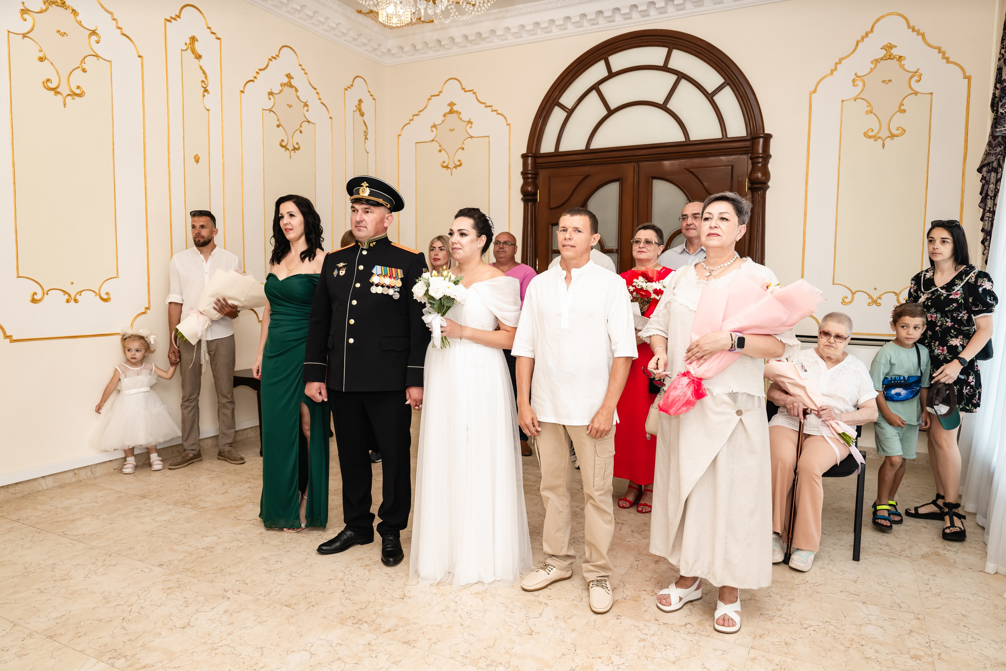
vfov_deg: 53.1
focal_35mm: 24
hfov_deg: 73.7
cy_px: 336
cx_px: 503
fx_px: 671
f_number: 3.5
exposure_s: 1/250
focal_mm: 24
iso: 500
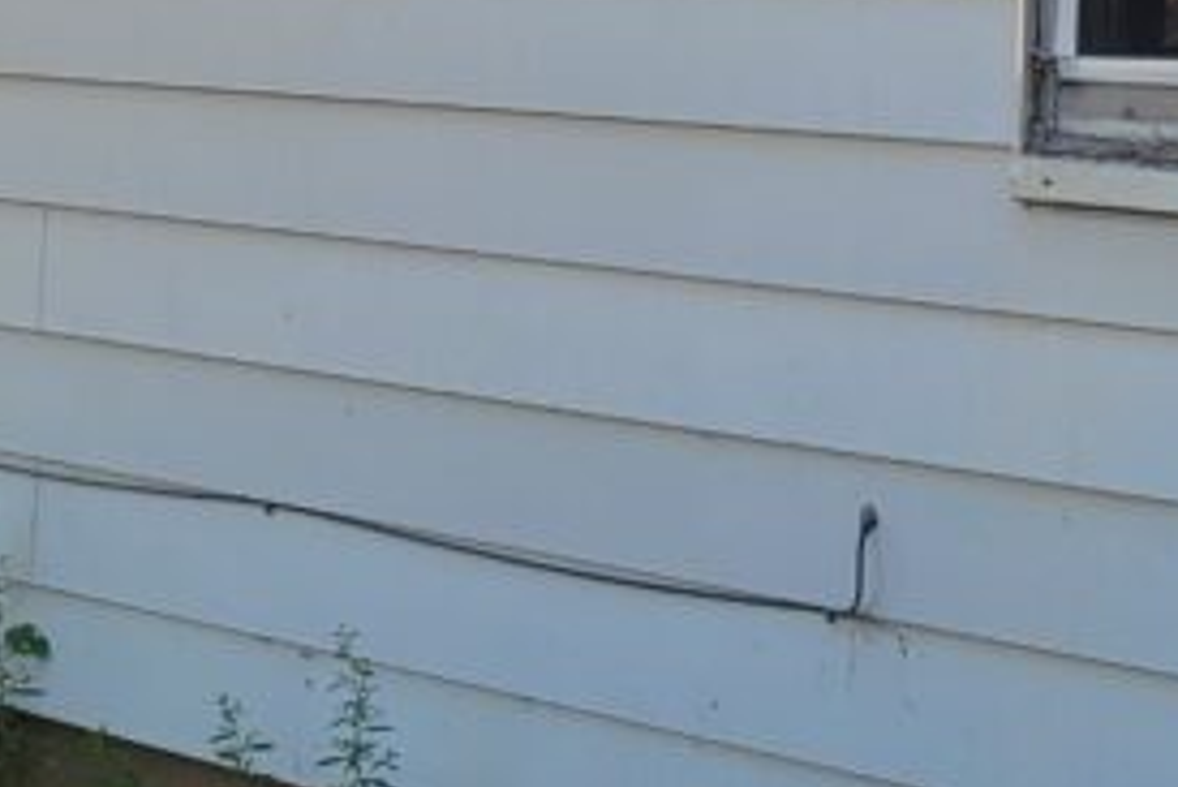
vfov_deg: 13.0
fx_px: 3307
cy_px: -305
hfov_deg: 20.2
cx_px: 477
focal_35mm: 101
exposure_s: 1/329
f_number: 1.8
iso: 40
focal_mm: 5.4
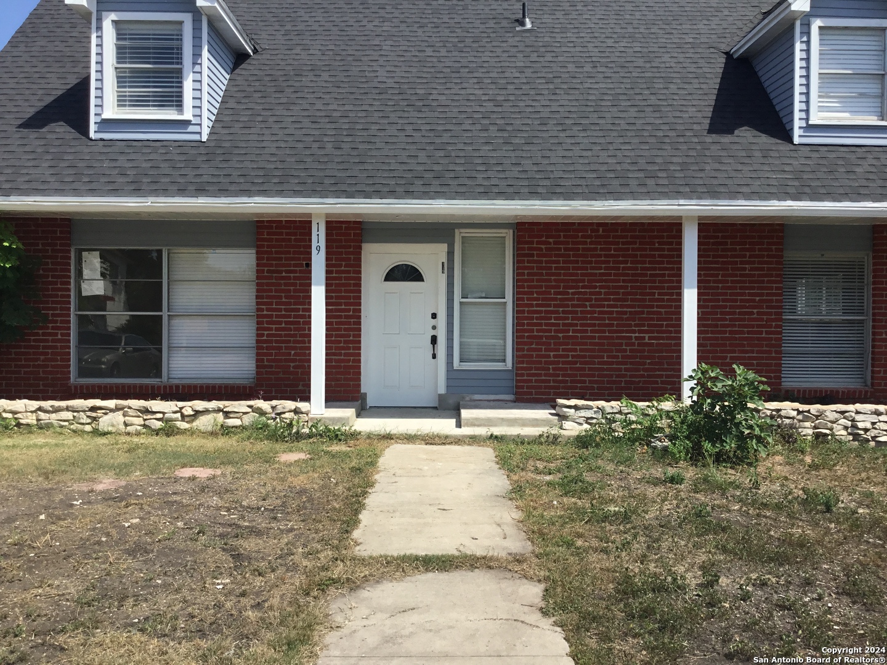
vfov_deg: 45.4
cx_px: 444
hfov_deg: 58.4
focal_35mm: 31
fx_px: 794
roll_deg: -0.7
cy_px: 332
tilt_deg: -2.2
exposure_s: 1/959
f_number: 2.4
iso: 25
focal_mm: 3.3
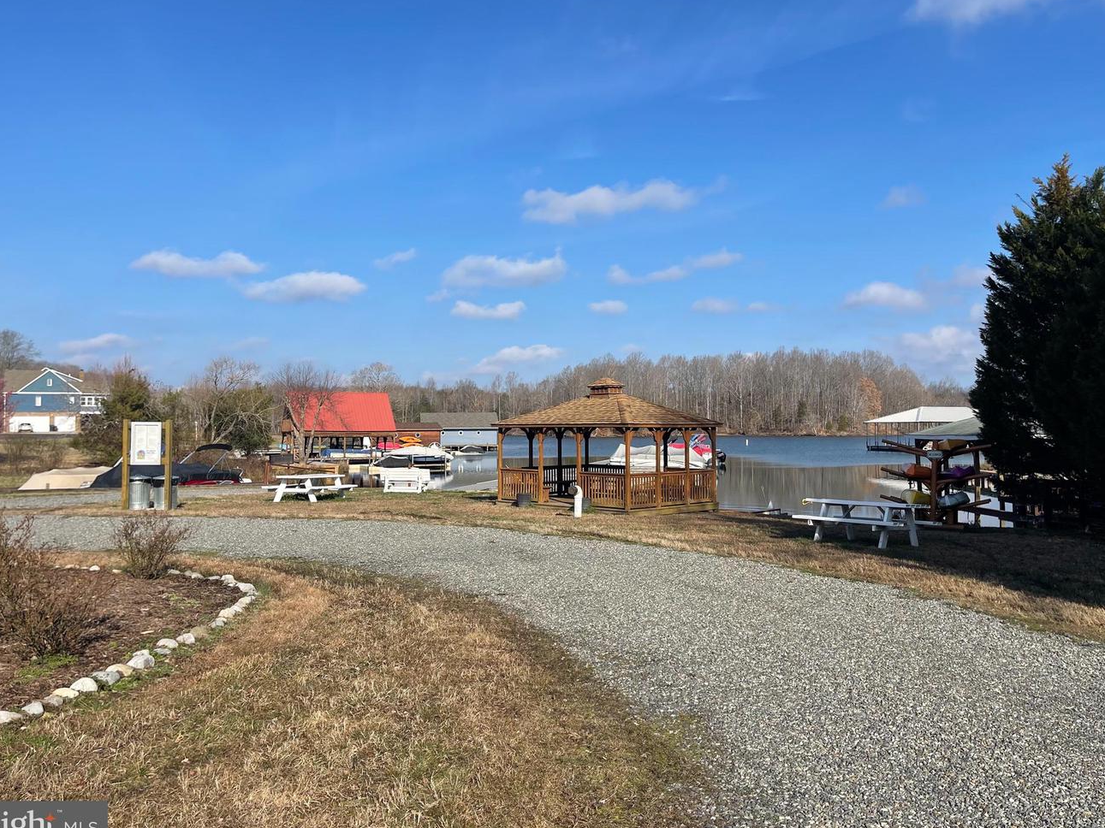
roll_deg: +0.5
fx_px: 926
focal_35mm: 29
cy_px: 388
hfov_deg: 61.6
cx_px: 573
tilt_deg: +2.8
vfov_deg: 48.2
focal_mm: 5.1
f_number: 1.6
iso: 32
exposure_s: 1/4049
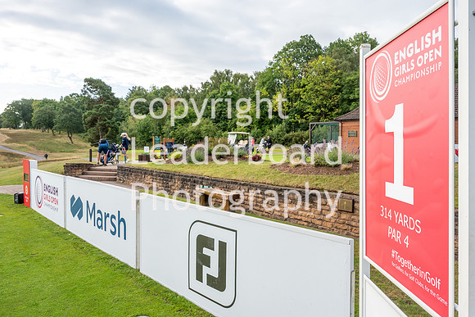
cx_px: 266
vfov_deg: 48.1
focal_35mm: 27
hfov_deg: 67.3
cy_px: 152
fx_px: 355
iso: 400
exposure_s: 1/320
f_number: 9
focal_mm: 24
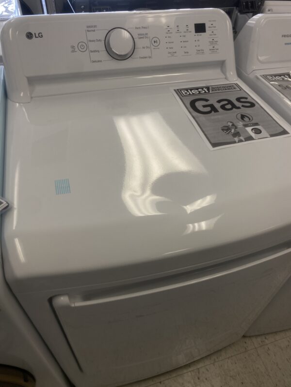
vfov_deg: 67.3
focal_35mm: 26
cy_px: 194
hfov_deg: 53.1
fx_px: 291
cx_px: 146
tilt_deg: -45.4
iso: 32
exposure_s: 1/133
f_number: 1.8
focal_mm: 4.25
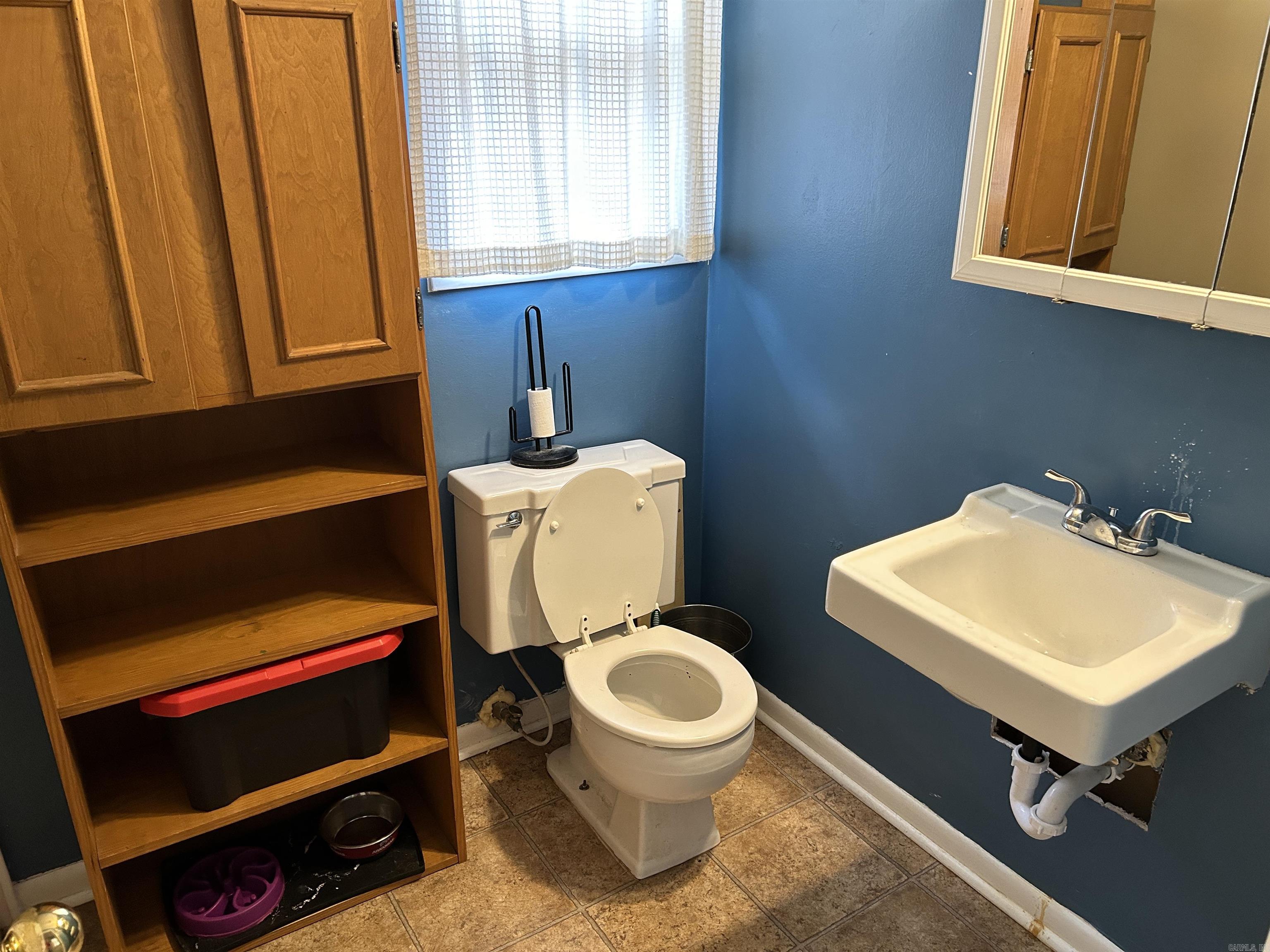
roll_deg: +0.0
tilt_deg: -22.1
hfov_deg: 67.3
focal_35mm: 26
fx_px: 954
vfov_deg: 53.1
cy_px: 476
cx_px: 635
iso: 320
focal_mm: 5.7
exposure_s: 1/60
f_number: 1.5
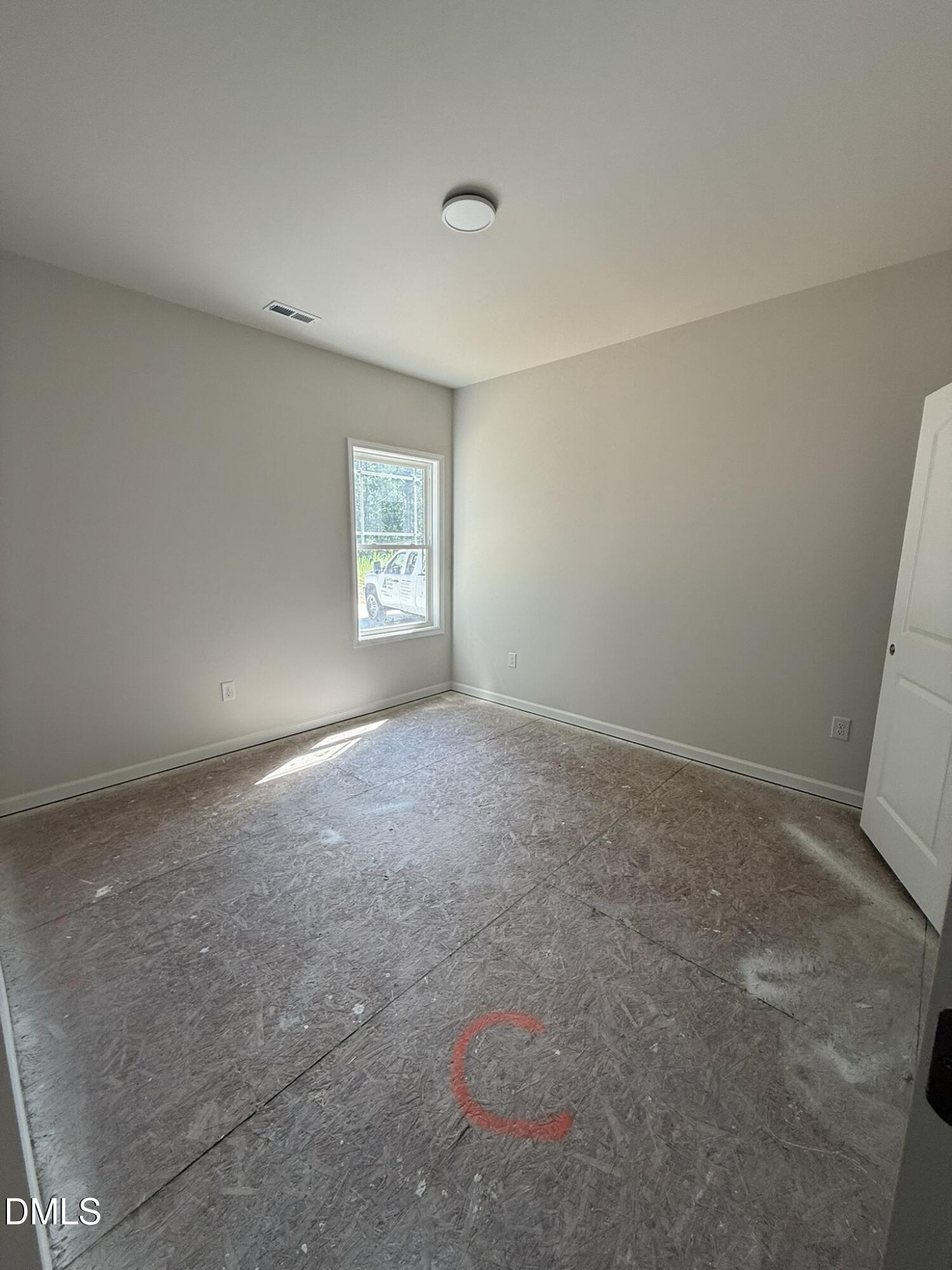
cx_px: 476
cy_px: 635
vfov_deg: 102.1
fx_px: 513
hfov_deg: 85.7
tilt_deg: -9.9
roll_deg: -1.5
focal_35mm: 14
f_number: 2.2
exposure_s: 1/99
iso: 64
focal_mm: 2.22
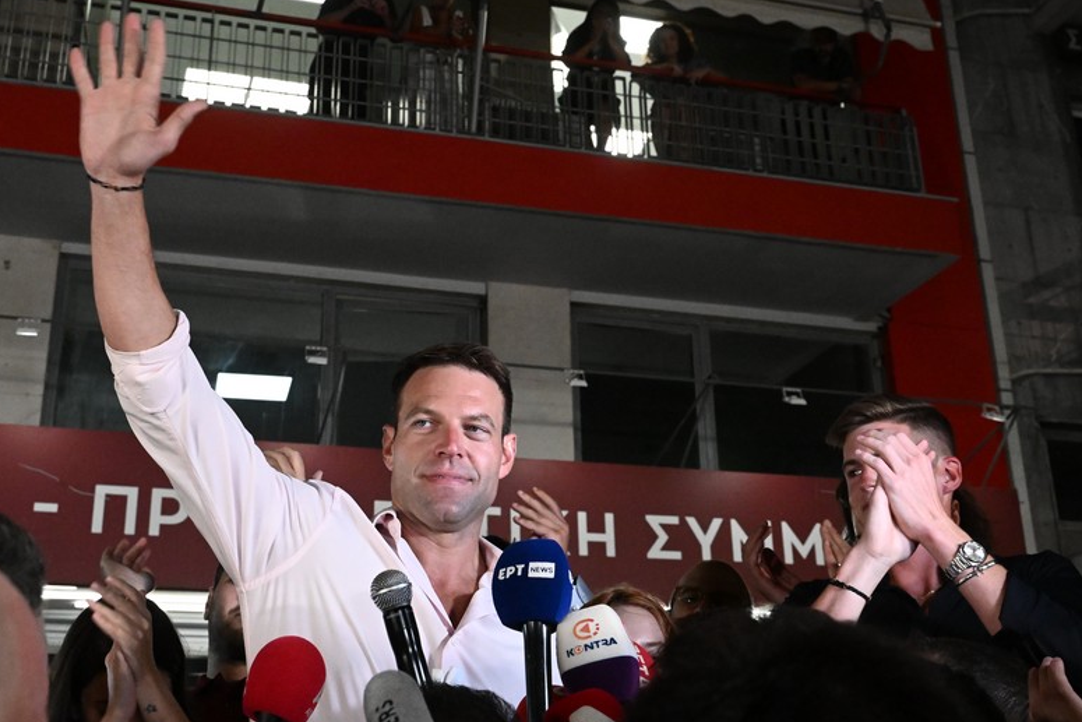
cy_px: 300
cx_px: 515
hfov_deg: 41.1
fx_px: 1443
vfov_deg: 28.0
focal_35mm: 48
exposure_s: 1/400
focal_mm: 31
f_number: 6.3
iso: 8000
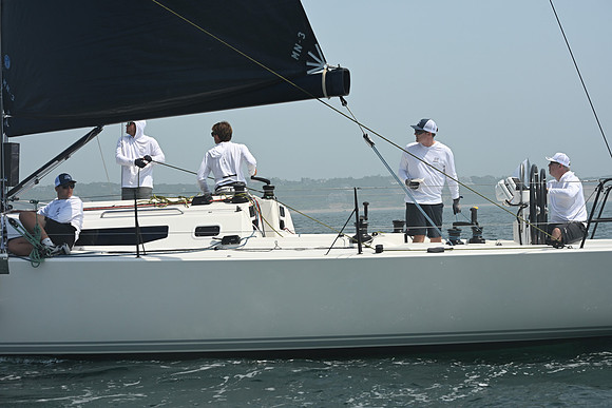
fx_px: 1394
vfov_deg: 16.7
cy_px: 204
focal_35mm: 82
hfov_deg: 24.8
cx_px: 306
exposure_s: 1/1250
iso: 320
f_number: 9
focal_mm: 82
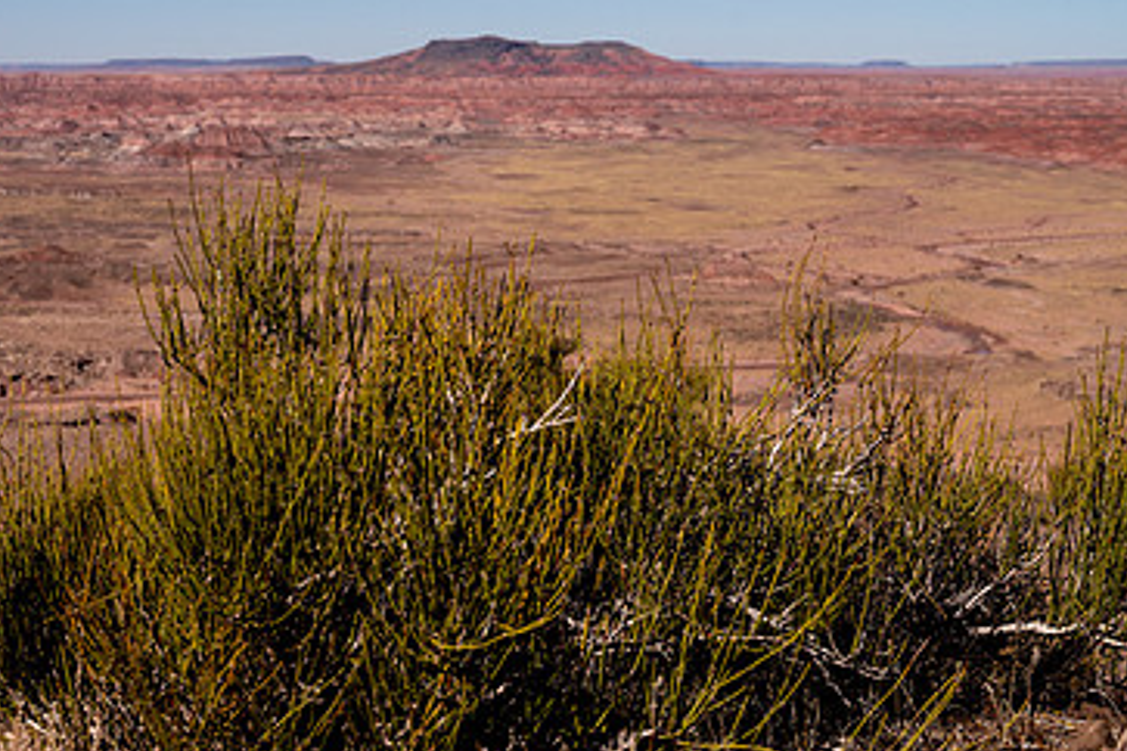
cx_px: 432
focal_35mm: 83
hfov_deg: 24.4
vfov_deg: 16.4
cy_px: 329
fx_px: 2598
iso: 200
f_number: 8
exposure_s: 1/1600
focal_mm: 52
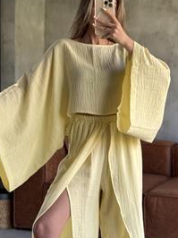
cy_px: 95
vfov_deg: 25.3
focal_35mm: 77
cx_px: 87
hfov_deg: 19.1
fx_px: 529
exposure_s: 1/73
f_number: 1.78
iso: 100
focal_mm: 6.76
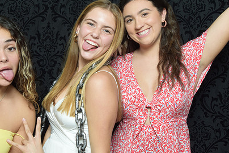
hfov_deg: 35.6
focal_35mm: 56
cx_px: 101
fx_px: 356
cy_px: 58
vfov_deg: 24.1
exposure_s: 1/60
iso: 500
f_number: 20
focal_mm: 26
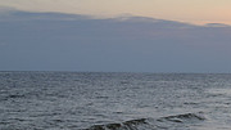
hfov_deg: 12.5
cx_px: 186
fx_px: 1053
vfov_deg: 7.0
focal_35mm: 172
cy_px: 155
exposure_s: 1/60
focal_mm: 34
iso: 400
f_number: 4.5
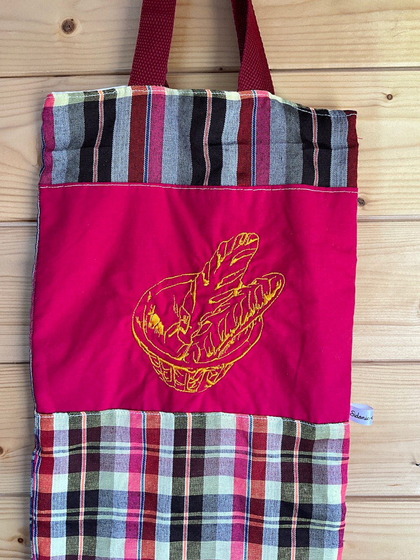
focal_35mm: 29
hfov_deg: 48.2
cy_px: 280
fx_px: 469
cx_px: 210
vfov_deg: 61.7
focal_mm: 3
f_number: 1.8
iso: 50
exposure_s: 1/100
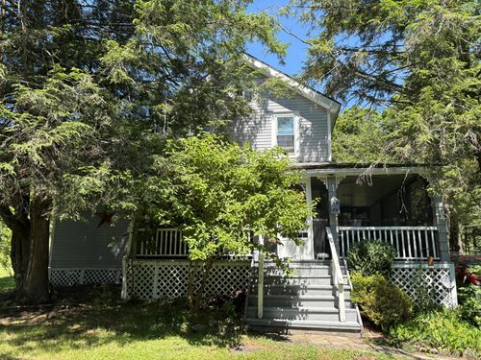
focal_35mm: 26
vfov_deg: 53.1
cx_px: 240
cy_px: 180
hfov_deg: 67.3
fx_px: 361
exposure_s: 1/920
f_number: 1.6
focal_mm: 5.96
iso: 50
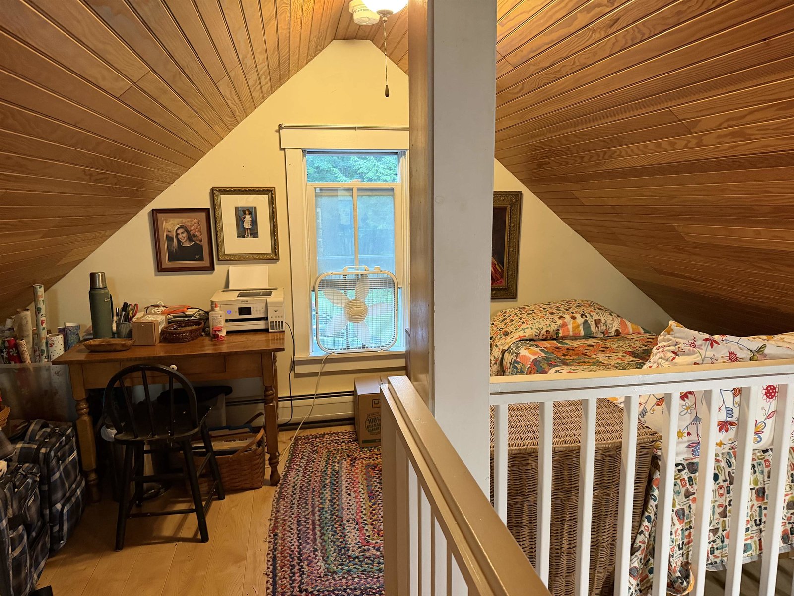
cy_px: 298
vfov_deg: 56.8
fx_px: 550
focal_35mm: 24
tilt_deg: -9.3
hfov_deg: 71.6
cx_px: 397
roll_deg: +0.6
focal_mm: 6.76
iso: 500
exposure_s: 1/60
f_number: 1.78
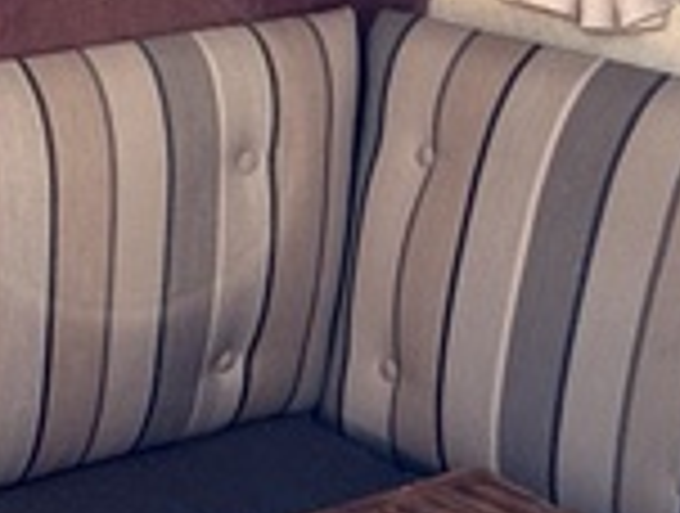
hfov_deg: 17.1
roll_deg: +0.1
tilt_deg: -21.8
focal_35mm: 111
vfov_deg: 13.4
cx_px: -86
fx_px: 2186
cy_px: 338
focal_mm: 2.22
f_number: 2.2
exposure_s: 1/99
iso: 64
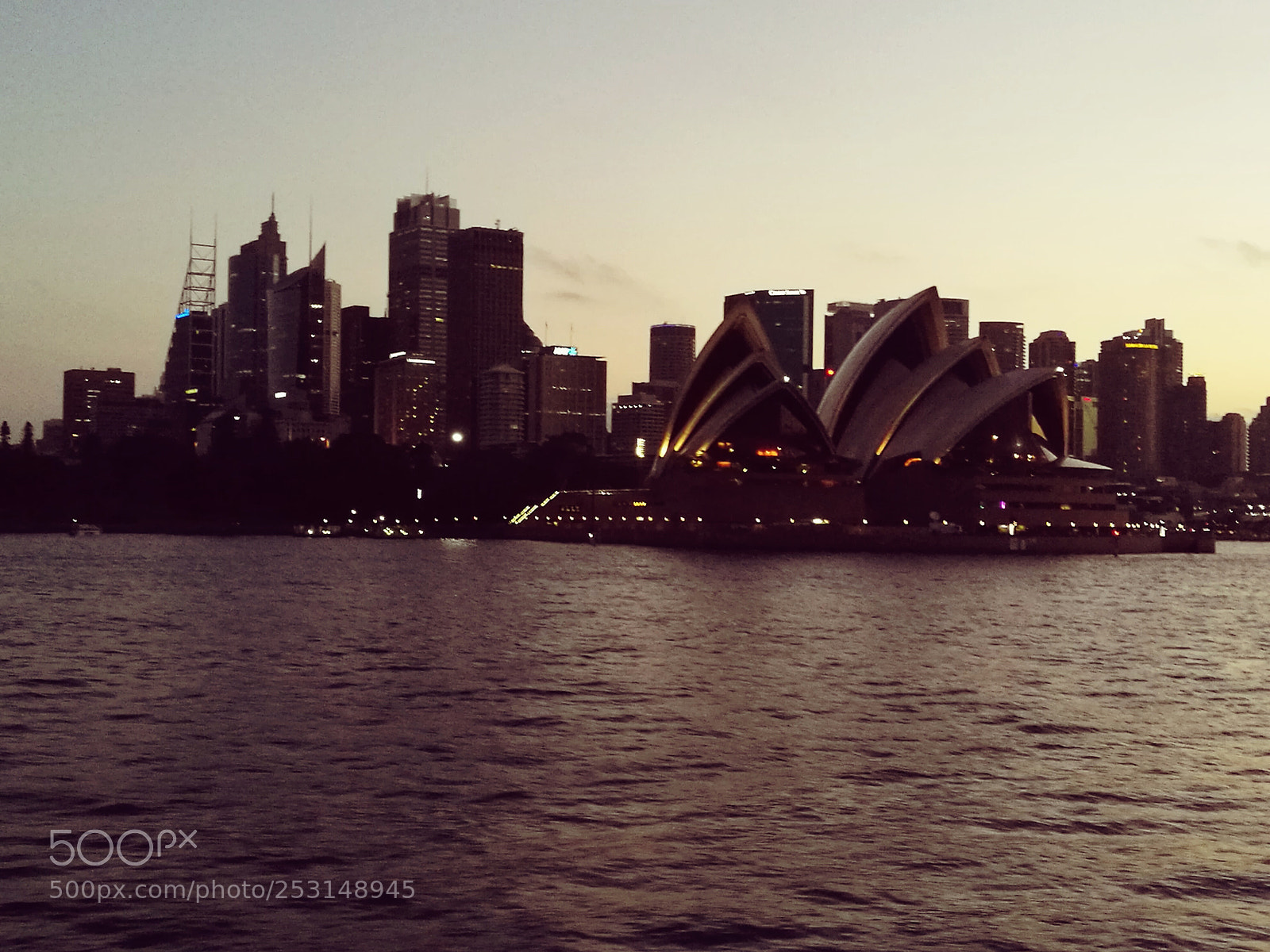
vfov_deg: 30.3
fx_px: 1761
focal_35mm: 48
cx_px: 635
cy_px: 476
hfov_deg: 39.7
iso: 320
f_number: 2.2
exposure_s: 1/33.3
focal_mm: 4.5
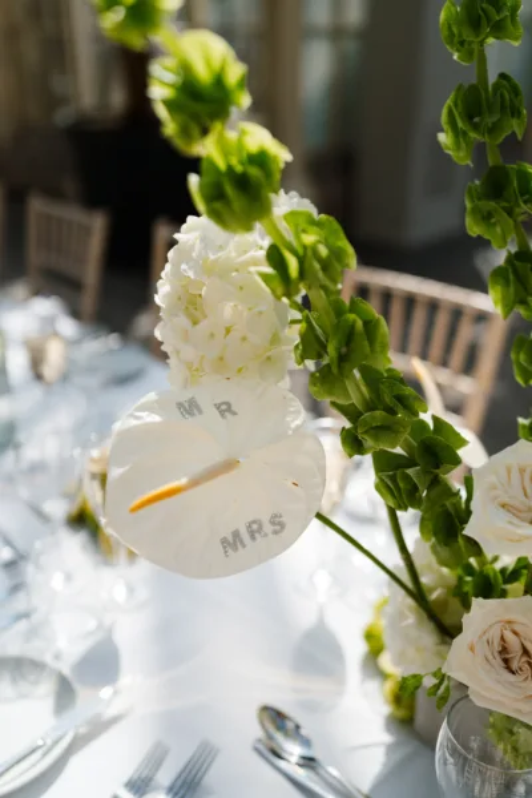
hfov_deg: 37.9
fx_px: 776
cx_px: 266
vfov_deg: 54.4
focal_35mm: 35
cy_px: 399
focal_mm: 35
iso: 100
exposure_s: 1/2500
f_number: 2
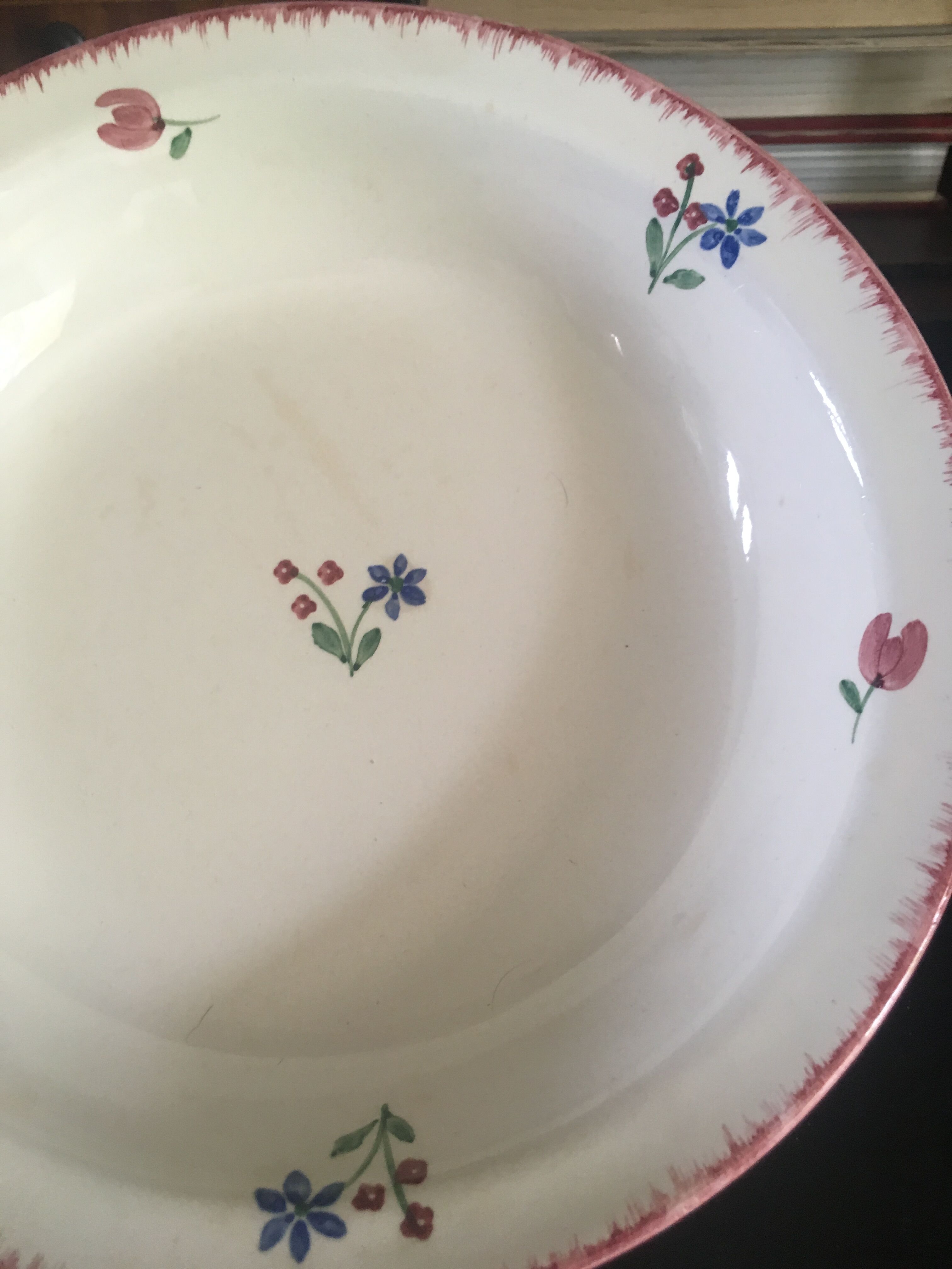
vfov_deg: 61.7
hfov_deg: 48.2
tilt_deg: -40.2
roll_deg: +1.6
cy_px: 634
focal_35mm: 29
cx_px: 476
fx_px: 1063
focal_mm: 4.15
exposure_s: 1/33
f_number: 2.2
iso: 100
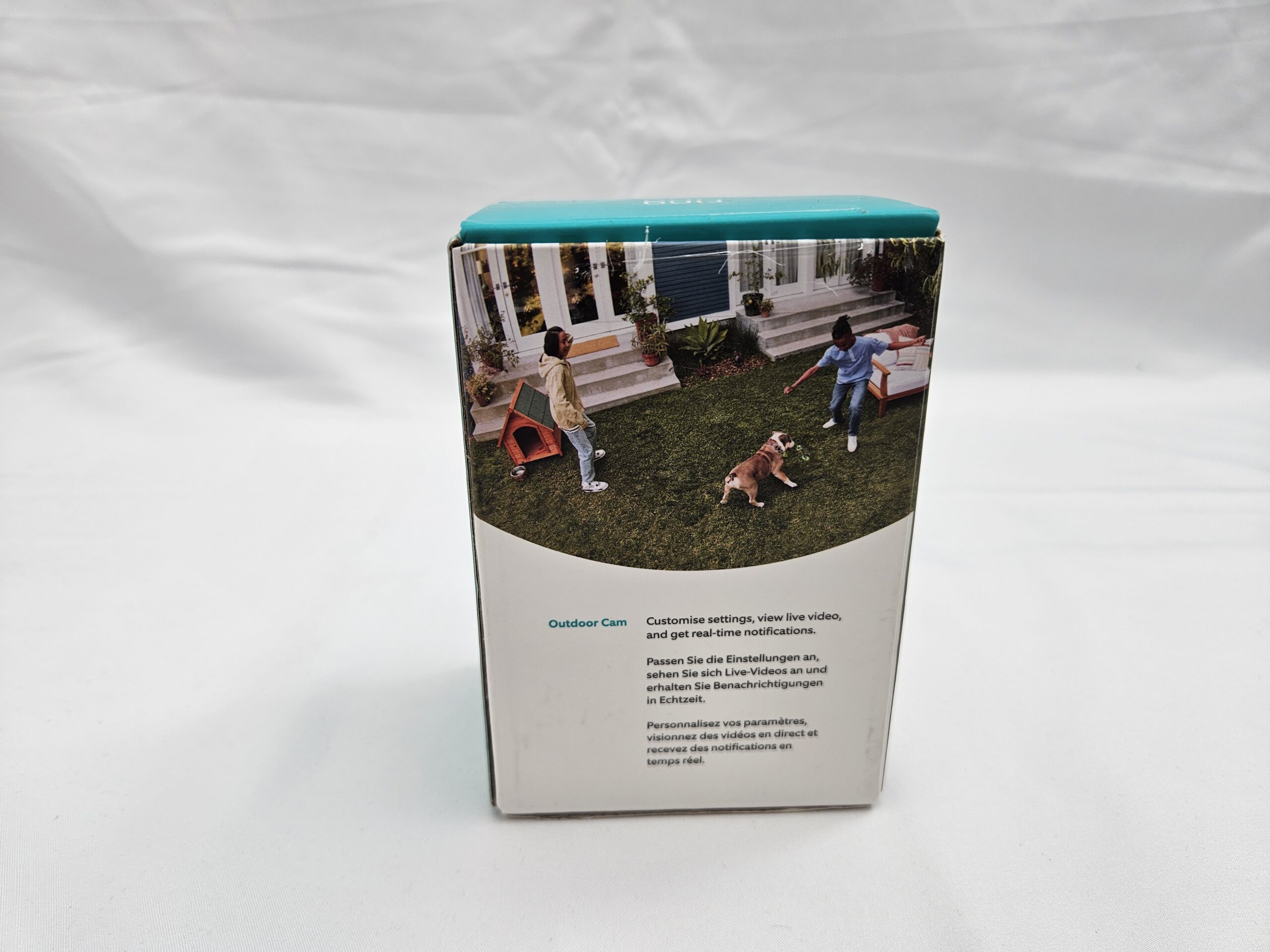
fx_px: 844
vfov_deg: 58.9
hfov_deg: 73.9
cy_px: 476
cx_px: 635
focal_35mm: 23
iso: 25
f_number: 1.8
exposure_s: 1/140
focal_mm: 5.4
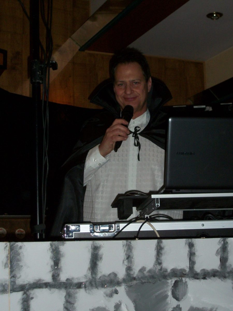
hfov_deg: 21.6
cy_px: 156
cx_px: 116
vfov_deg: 28.6
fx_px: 610
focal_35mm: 68
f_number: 4.5
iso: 250
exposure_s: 1/100
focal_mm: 12.1
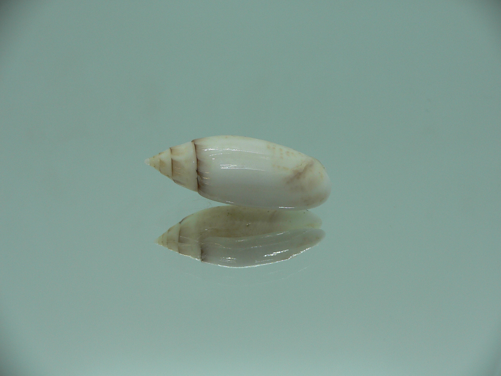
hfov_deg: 52.6
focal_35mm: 35
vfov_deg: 40.7
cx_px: 250
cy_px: 188
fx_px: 507
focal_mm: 4.6
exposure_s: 1/80
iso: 80
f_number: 2.8
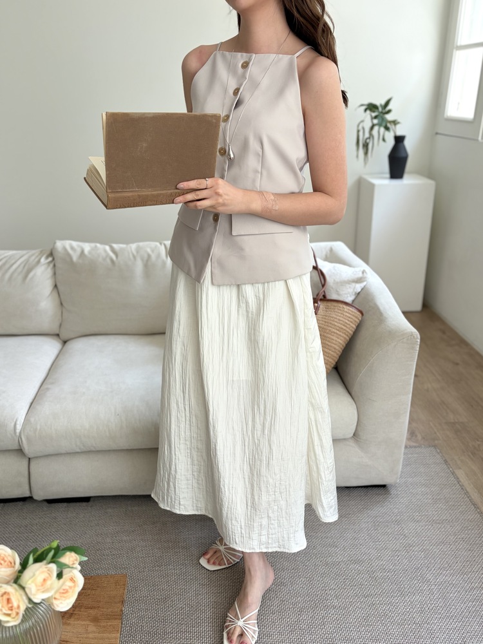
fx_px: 484
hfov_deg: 53.1
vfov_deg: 67.3
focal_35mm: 26
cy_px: 322
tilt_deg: -21.7
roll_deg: +0.6
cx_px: 242
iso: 64
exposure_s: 1/121
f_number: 1.6
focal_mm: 5.96
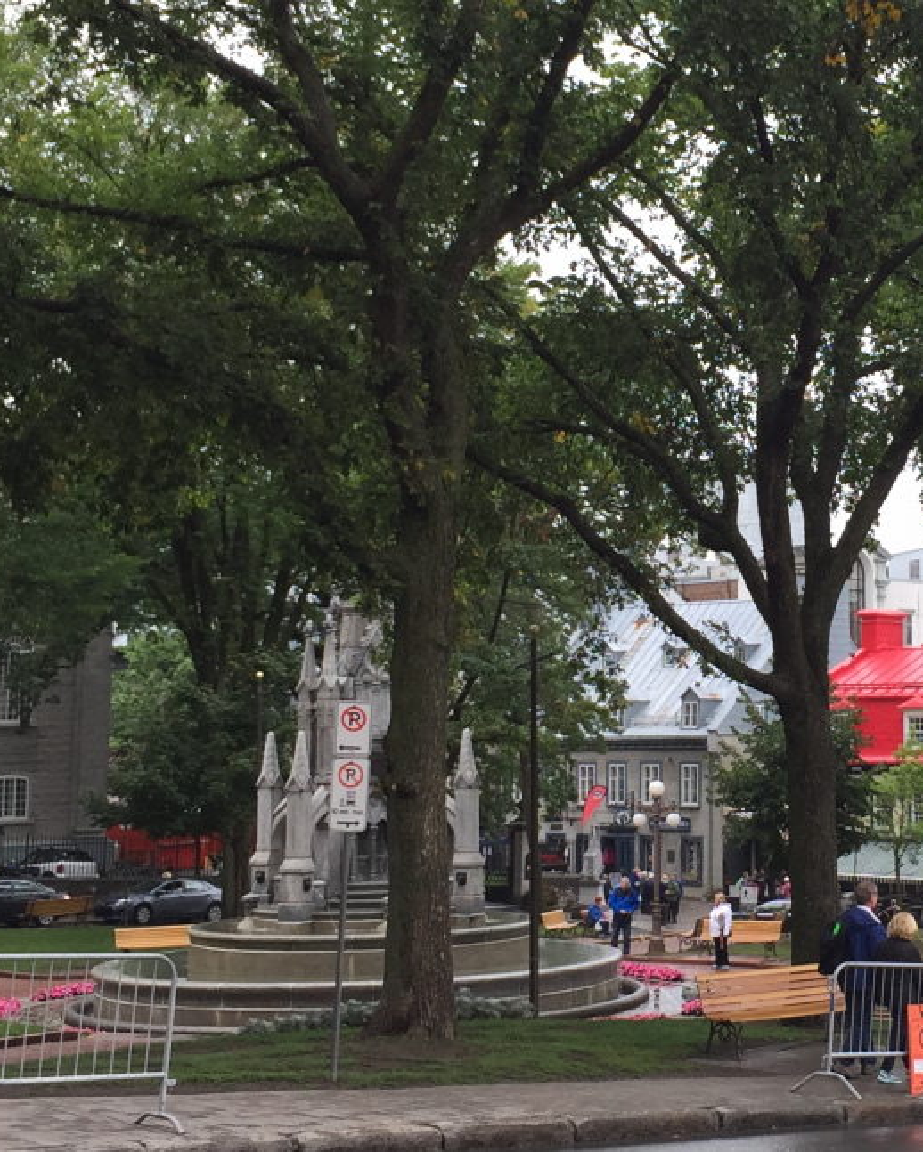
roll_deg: +0.2
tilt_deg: +6.4
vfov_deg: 27.1
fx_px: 2389
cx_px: 834
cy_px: 499
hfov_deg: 21.4
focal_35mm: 70
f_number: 2.2
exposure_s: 1/293
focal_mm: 4.15
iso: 32
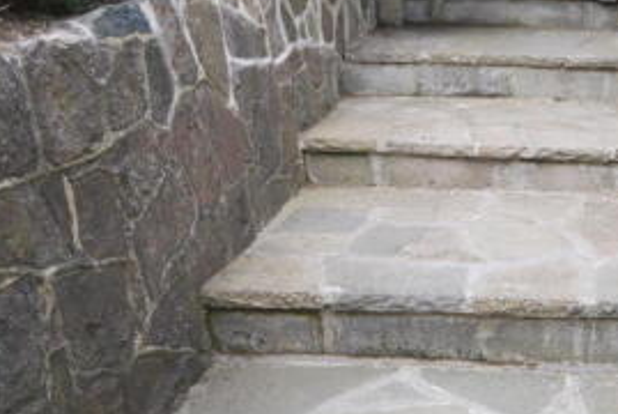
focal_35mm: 51
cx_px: 484
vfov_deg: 26.5
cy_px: 171
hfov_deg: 37.6
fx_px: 876
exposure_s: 1/125
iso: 140
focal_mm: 14
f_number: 5.6
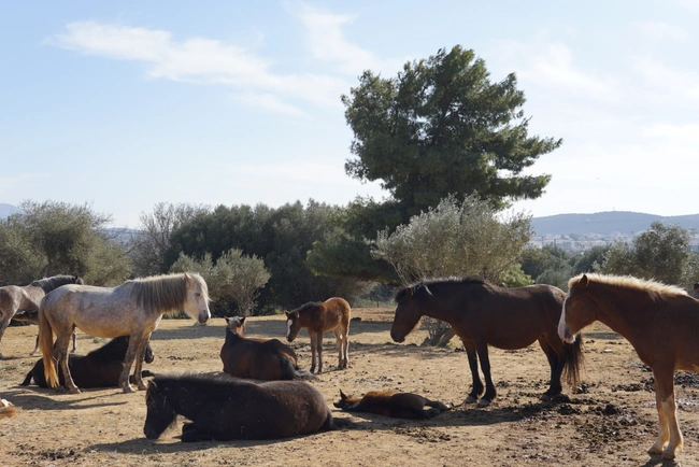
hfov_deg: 43.6
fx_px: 874
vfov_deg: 29.9
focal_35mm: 45
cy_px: 234
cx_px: 350
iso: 100
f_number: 5.6
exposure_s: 1/500
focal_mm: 30
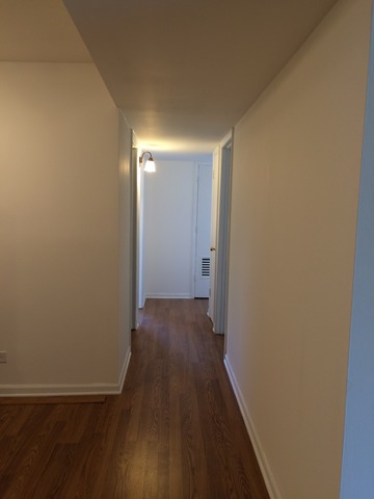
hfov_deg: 48.2
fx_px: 418
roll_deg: -0.3
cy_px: 250
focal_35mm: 29
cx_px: 187
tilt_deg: -4.8
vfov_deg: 61.7
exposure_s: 1/30
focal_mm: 4.15
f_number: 2.2
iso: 100
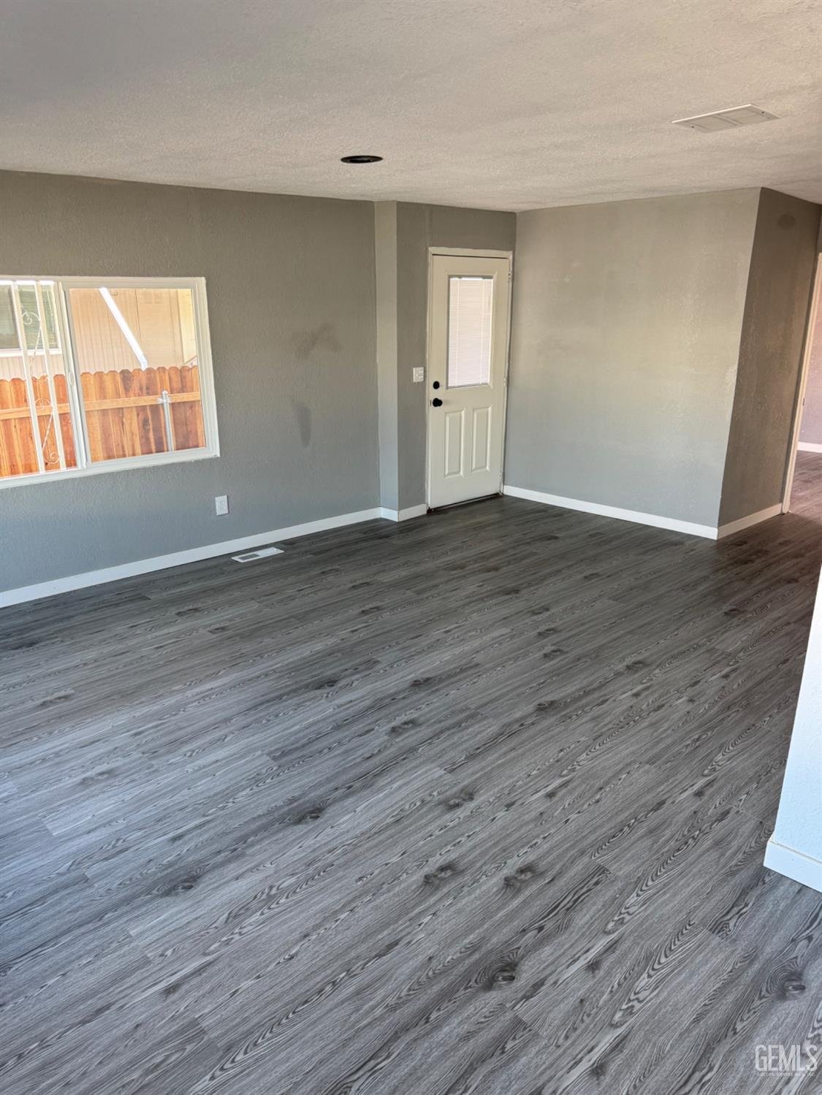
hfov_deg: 56.8
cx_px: 411
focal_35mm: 24
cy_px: 548
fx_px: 760
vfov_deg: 71.6
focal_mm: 6.76
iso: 200
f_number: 1.78
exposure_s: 1/121
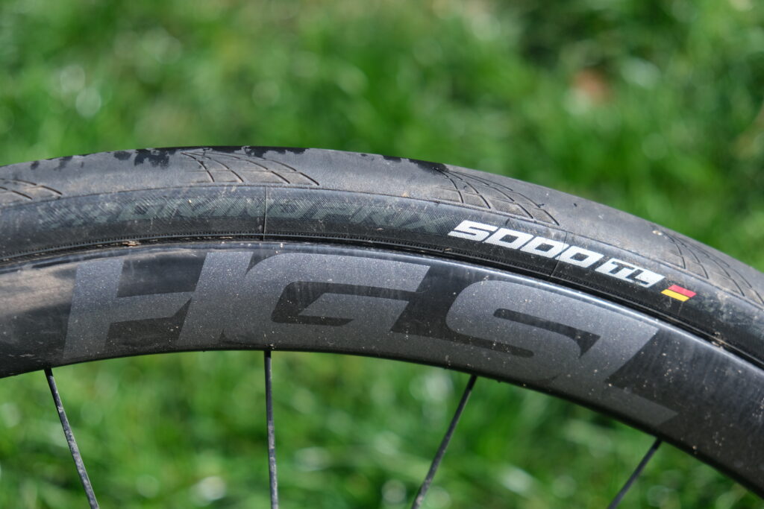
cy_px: 254
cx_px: 382
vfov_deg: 18.0
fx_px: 1613
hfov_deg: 26.6
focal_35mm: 76
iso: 160
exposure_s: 1/500
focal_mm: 50.5
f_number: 4
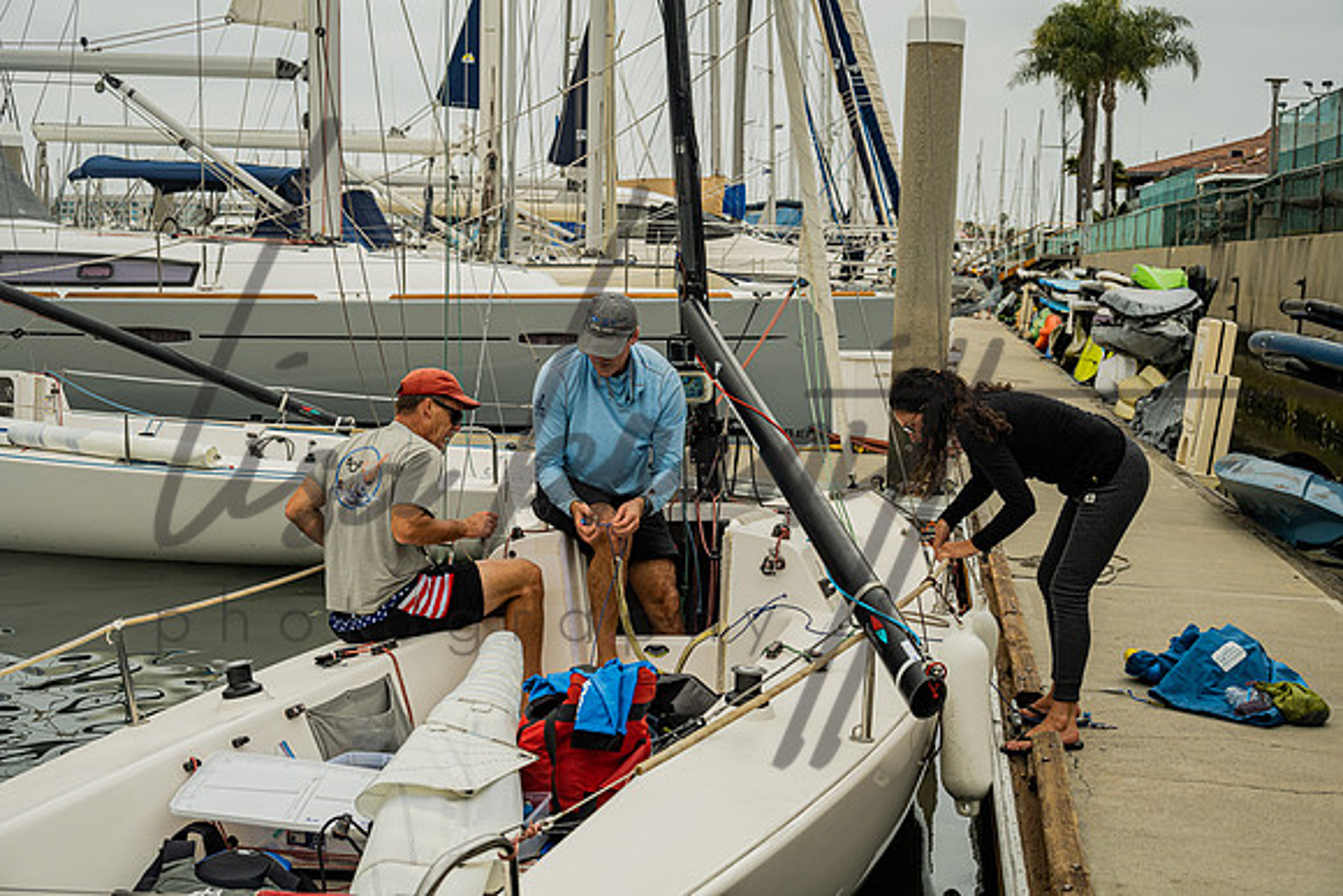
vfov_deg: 28.1
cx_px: 672
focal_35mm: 48
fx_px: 1791
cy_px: 448
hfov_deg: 41.1
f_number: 6.3
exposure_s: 1/320
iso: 320
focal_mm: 48
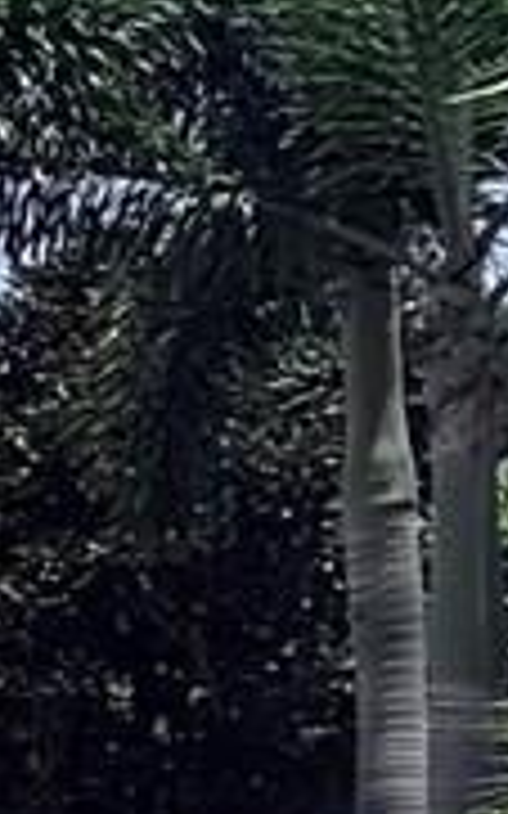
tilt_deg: +0.5
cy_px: 769
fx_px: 2904
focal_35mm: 131
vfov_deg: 15.7
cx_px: -1987
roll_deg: -1.4
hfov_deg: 6.3
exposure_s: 1/2092
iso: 50
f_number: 2.2
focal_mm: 2.22
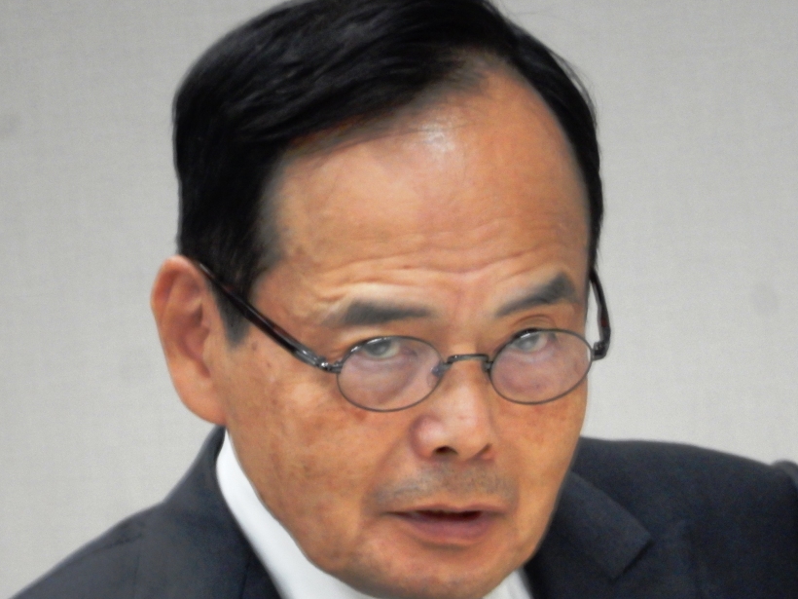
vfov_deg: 1.6
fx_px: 21601
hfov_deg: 2.1
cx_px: 335
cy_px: 340
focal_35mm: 937
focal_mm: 135
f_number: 6.4
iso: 800
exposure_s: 1/20
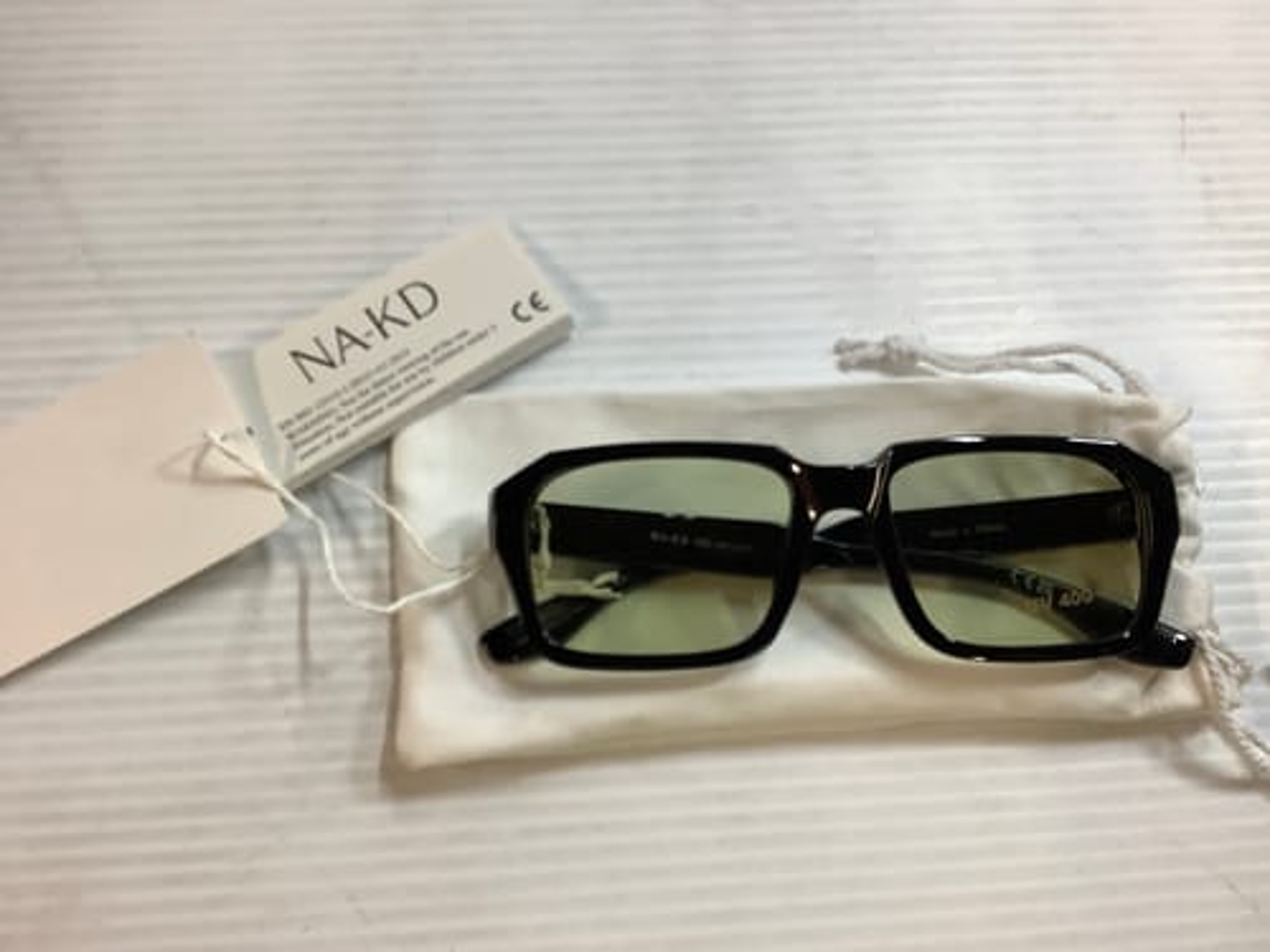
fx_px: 1137
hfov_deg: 58.4
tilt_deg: -70.3
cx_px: 635
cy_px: 476
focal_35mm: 31
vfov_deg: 45.4
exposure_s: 1/50
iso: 100
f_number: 2.4
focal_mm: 3.3
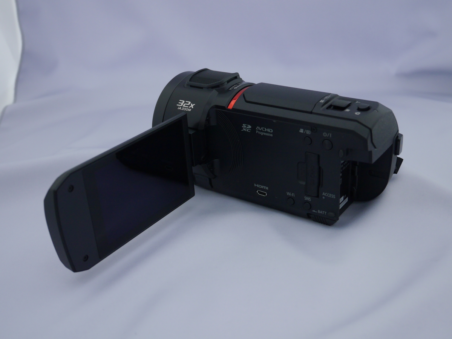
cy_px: 170
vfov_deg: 34.4
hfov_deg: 44.8
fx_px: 549
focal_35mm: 42
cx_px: 226
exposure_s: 1/60
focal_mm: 21
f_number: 4.7
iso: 500
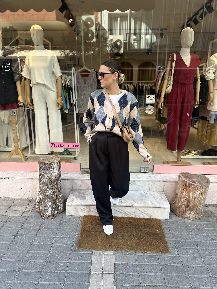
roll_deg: -0.6
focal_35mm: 24
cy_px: 144
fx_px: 201
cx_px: 108
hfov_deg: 56.8
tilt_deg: -15.2
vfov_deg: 71.6
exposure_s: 1/364
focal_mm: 6.86
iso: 80
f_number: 1.78
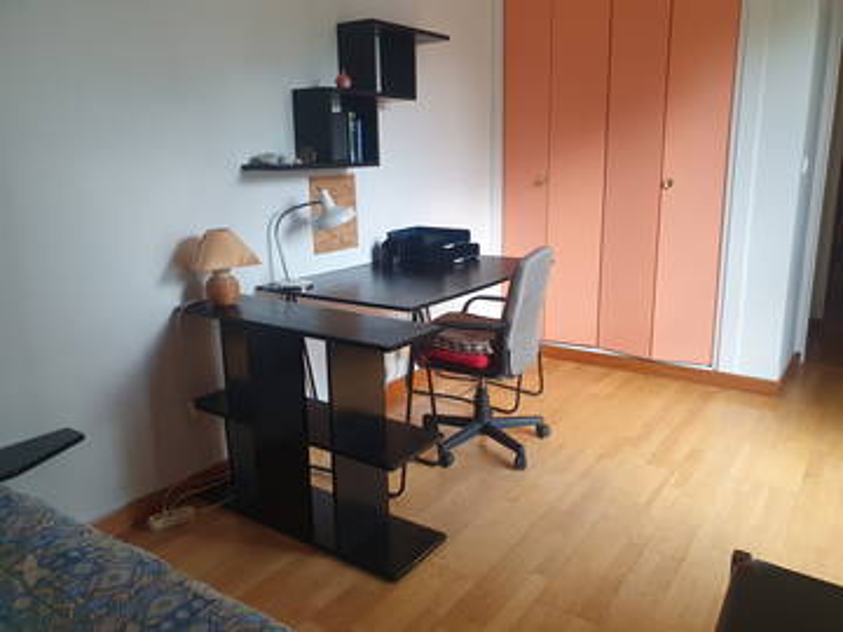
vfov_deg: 53.1
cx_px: 422
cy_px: 316
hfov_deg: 67.3
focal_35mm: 26
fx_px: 633
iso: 320
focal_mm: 4.32
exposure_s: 1/100
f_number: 2.4
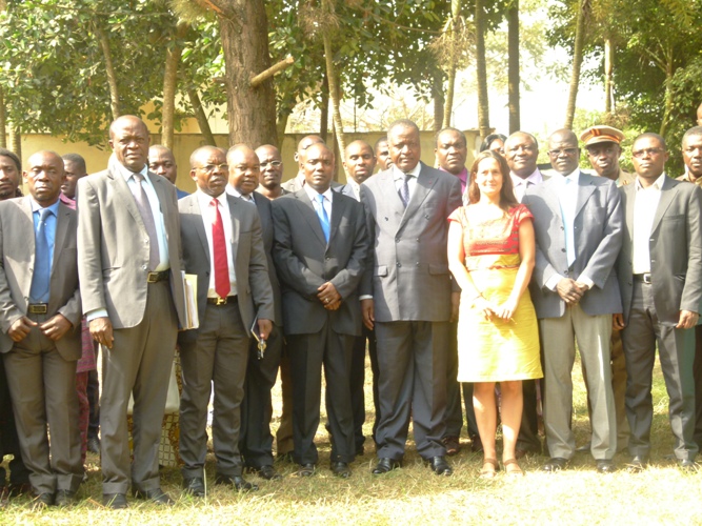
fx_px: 1399
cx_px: 351
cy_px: 263
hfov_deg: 28.2
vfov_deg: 21.3
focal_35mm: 69
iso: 100
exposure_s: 1/60
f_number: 4
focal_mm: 12.3
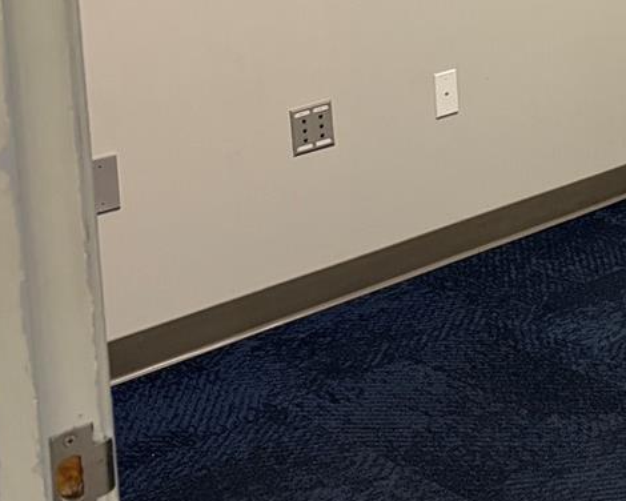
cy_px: -87
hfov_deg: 21.6
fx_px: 1538
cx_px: 713
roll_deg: +1.2
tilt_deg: -9.0
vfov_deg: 17.7
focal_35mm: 83
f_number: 1.6
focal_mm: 5.96
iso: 250
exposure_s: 1/60
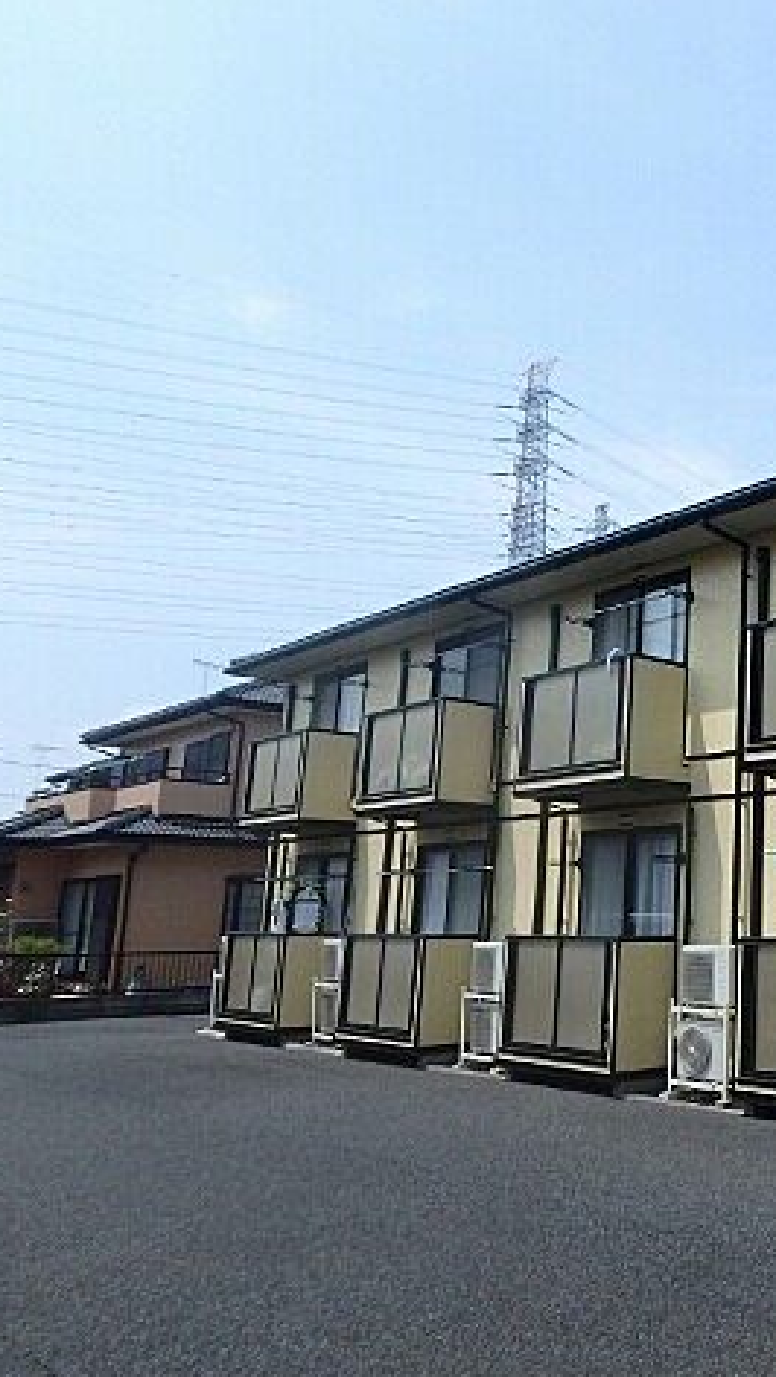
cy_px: 694
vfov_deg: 62.6
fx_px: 1132
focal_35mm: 31
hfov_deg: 32.0
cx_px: 913
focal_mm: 3.7
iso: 125
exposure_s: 1/500
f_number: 6
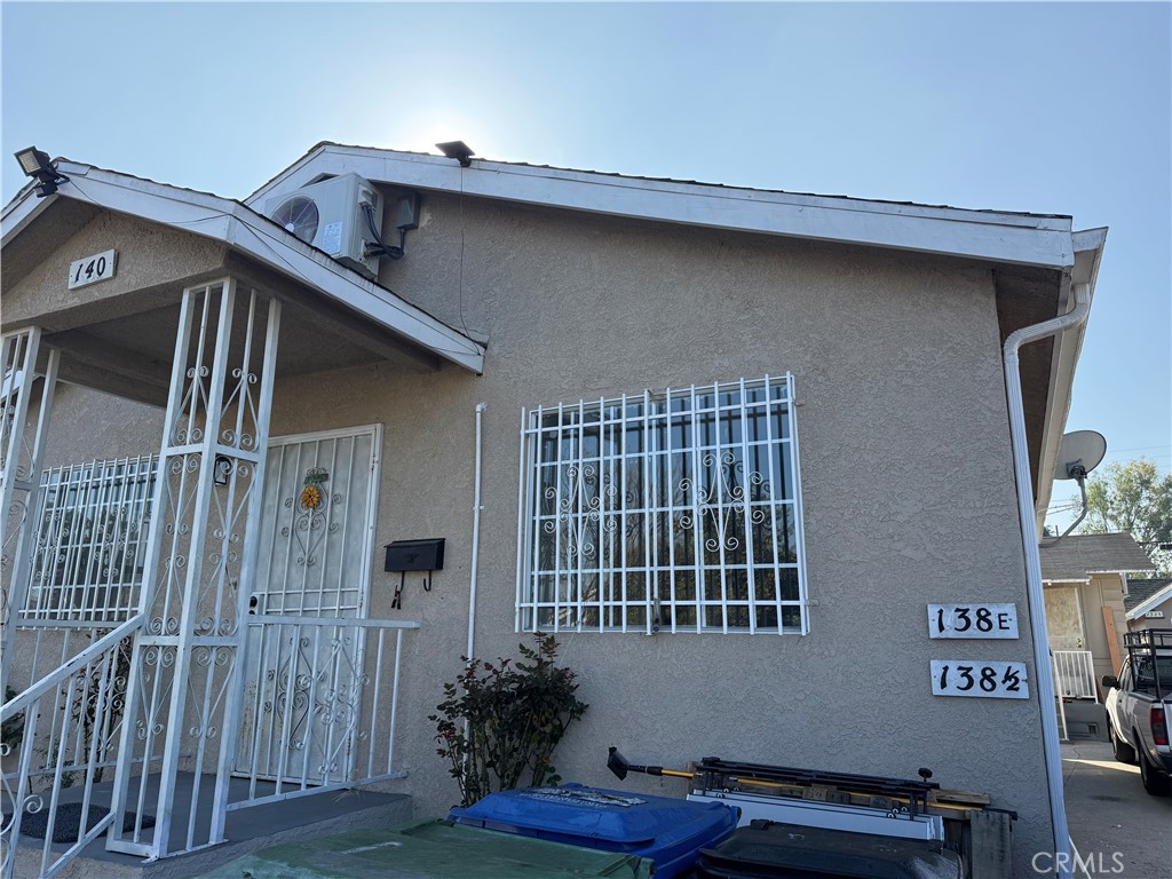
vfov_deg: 56.8
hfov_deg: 71.6
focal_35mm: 24
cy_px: 440
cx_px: 586
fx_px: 813
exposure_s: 1/2525
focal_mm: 6.76
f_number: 1.78
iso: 100
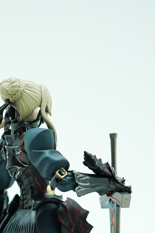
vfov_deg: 17.9
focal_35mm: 111
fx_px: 717
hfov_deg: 12.3
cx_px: 29
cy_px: 244
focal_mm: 50
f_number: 2.8
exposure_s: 1/80
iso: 50
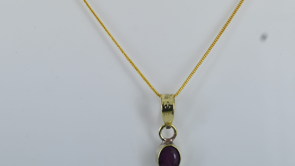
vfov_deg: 13.2
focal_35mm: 91
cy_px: 130
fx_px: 712
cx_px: 173
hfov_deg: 23.4
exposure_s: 1/320
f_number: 9
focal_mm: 40
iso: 200
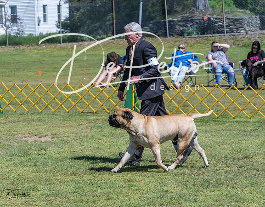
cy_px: 102
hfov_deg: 13.7
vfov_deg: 10.7
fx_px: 1106
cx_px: 134
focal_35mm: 142
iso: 125
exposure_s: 1/640
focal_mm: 118
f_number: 6.3
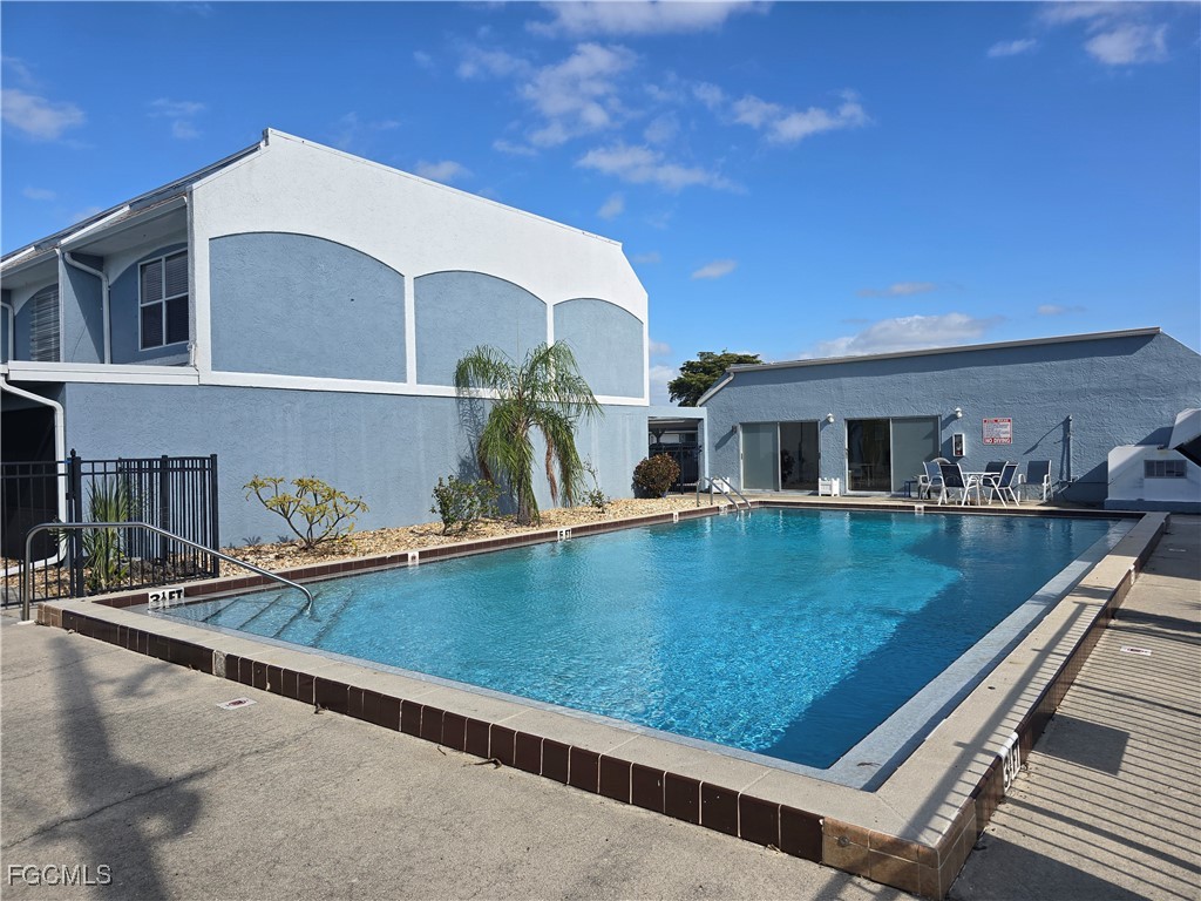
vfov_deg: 58.9
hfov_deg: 73.9
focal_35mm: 23
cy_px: 450
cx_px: 600
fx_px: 798
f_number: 1.7
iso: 12
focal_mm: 6.3
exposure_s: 1/1058
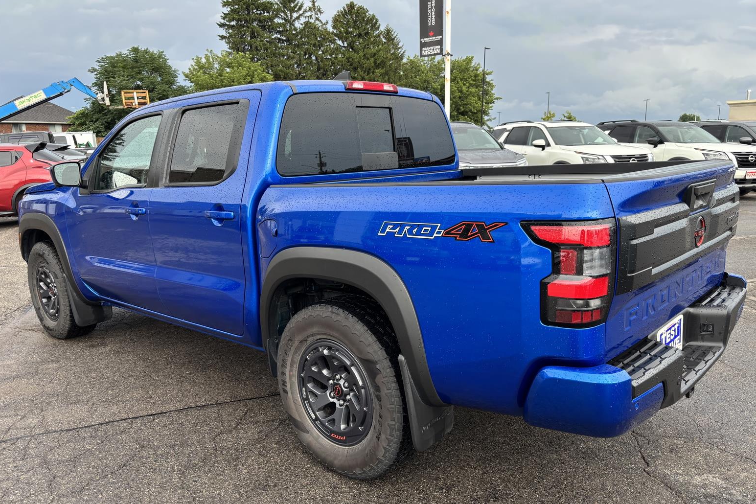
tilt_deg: -11.4
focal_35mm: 28
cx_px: 389
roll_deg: -0.1
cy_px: 275
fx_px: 588
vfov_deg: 46.3
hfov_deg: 65.5
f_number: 1.6
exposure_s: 1/387
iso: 50
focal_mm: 5.96
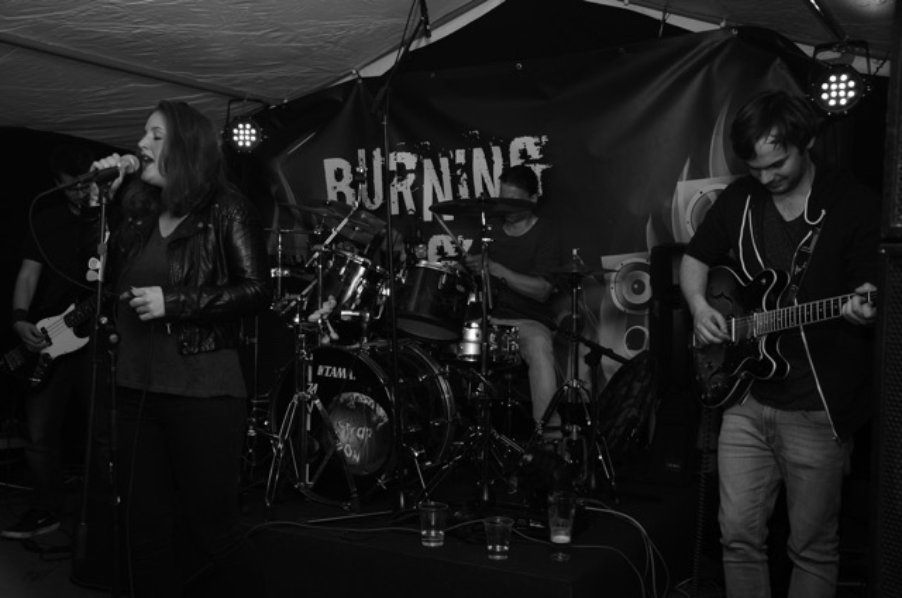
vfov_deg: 34.1
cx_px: 451
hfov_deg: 49.6
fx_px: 975
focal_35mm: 39
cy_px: 299
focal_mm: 26
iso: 200
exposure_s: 1/200
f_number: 5.6
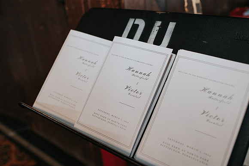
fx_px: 242
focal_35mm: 35
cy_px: 83
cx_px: 124
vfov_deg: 37.8
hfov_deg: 54.5
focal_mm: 35
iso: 1000
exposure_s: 1/200
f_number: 3.2
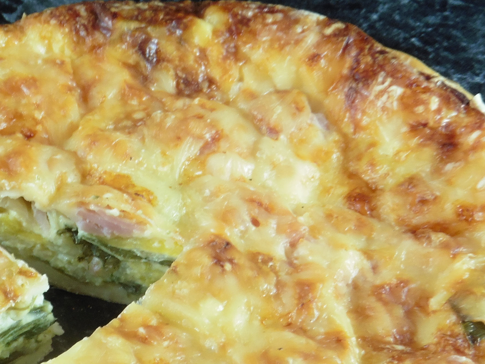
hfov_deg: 21.6
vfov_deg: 16.3
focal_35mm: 88
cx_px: 14
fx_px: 1233
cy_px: 400
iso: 100
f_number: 5.6
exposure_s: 1/6
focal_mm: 6.1
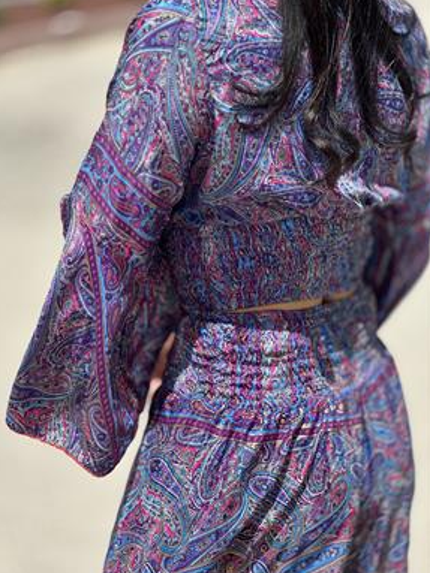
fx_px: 1375
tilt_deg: -15.9
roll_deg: +0.9
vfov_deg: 23.6
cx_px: 202
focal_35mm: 83
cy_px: 278
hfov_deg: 17.8
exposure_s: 1/277
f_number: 2.8
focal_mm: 9
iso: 32
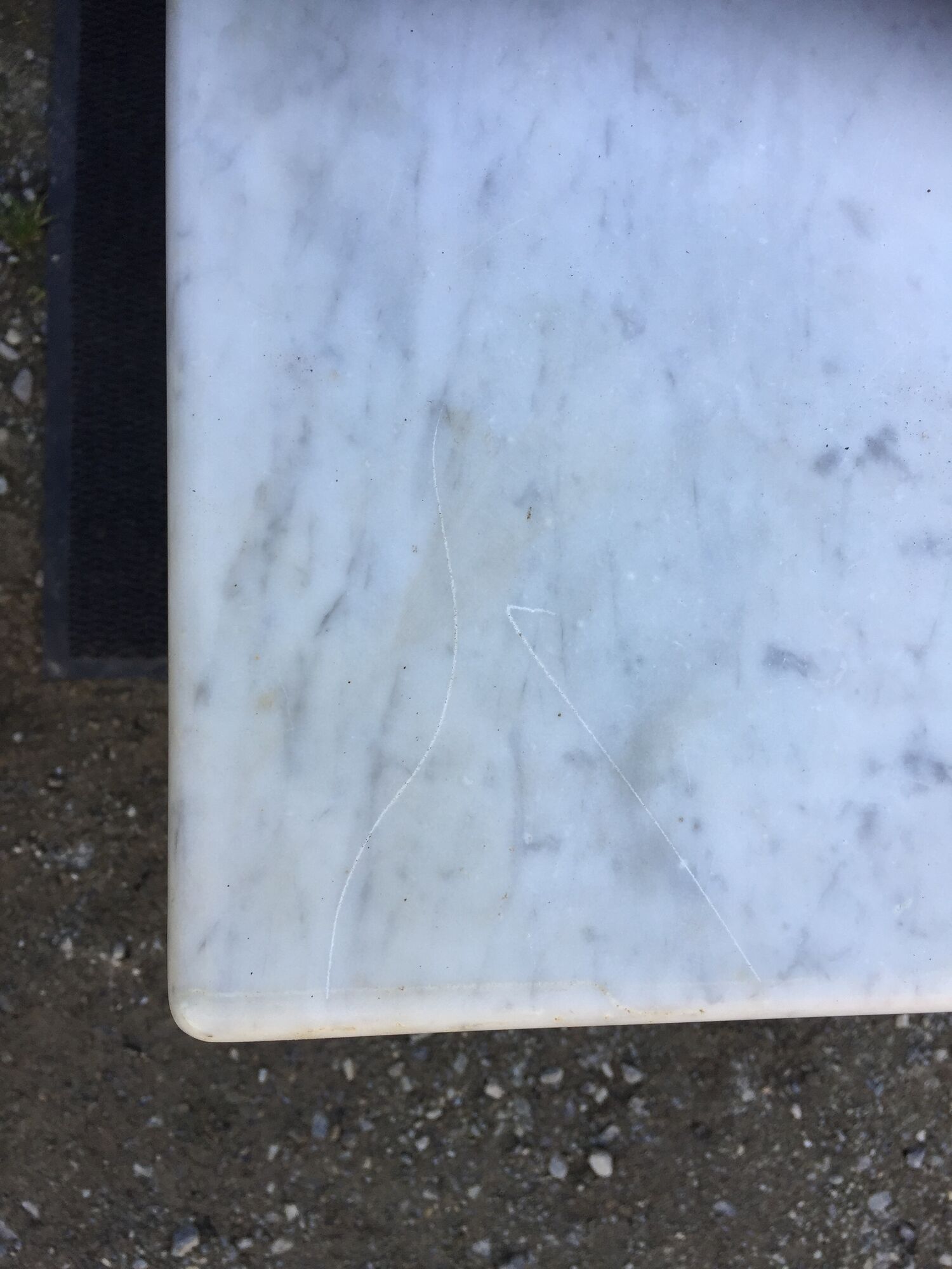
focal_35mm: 29
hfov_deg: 48.2
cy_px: 634
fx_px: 1063
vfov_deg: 61.7
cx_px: 476
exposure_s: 1/384
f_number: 2.2
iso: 32
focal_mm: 4.15
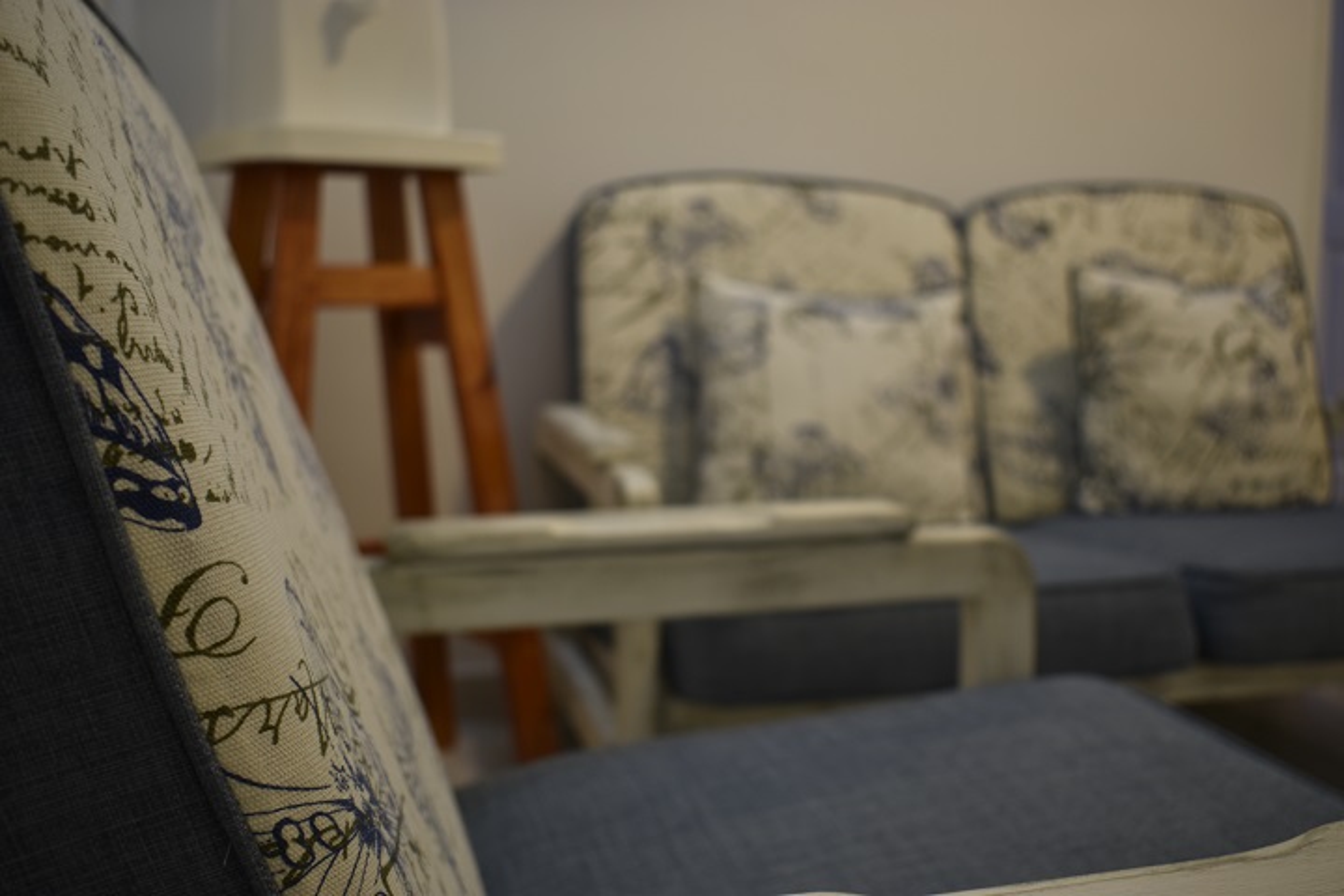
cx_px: 672
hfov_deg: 53.1
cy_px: 448
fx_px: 1344
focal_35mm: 36
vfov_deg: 36.9
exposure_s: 1/13
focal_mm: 24
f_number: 4
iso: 100
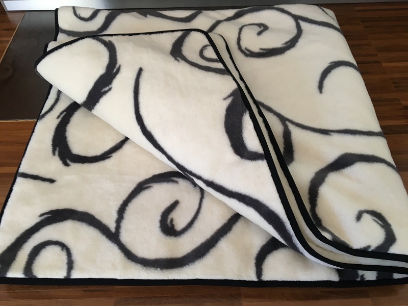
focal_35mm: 29
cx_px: 204
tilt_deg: -54.7
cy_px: 153
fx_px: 342
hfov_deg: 61.7
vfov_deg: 48.2
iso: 80
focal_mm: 4.15
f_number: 2.2
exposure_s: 1/33
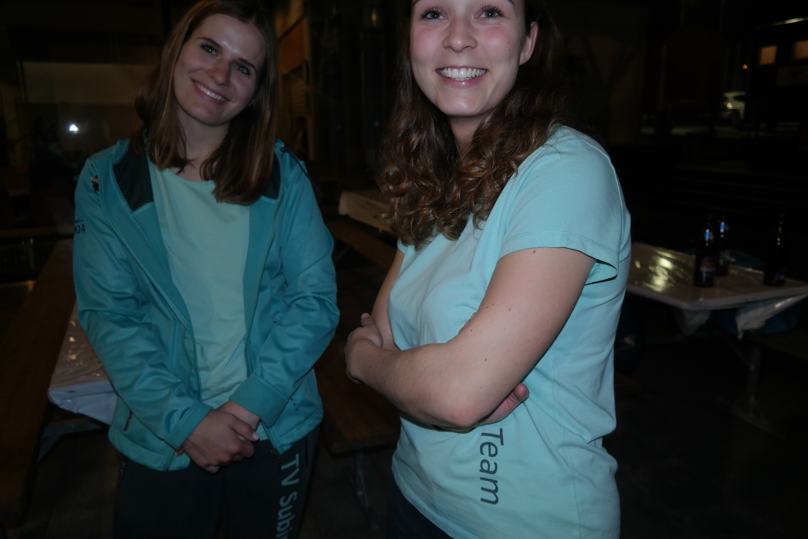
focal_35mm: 27
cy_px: 270
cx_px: 404
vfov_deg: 47.9
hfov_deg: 67.4
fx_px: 606
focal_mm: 18
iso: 400
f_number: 3.5
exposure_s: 1/40
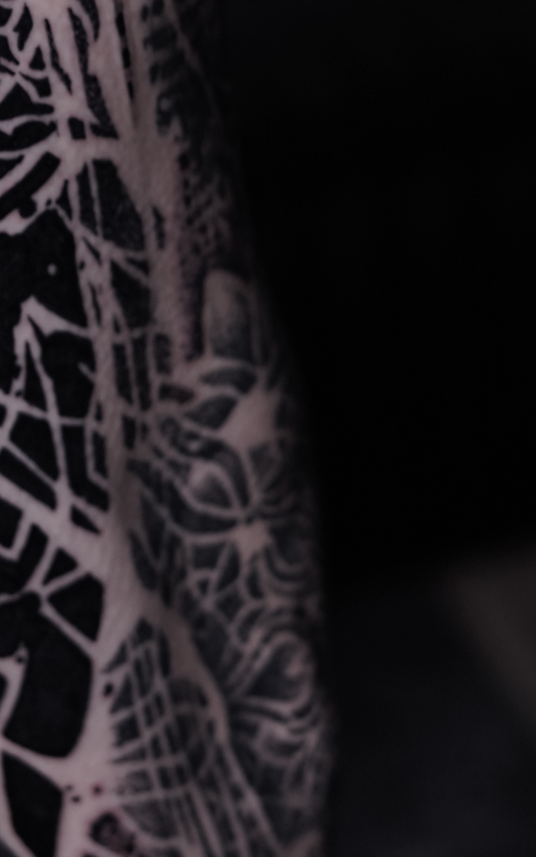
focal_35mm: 137
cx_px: 1
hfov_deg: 9.5
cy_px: 84
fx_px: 3202
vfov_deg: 15.1
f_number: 3.2
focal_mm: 50
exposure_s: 1/125
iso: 1000
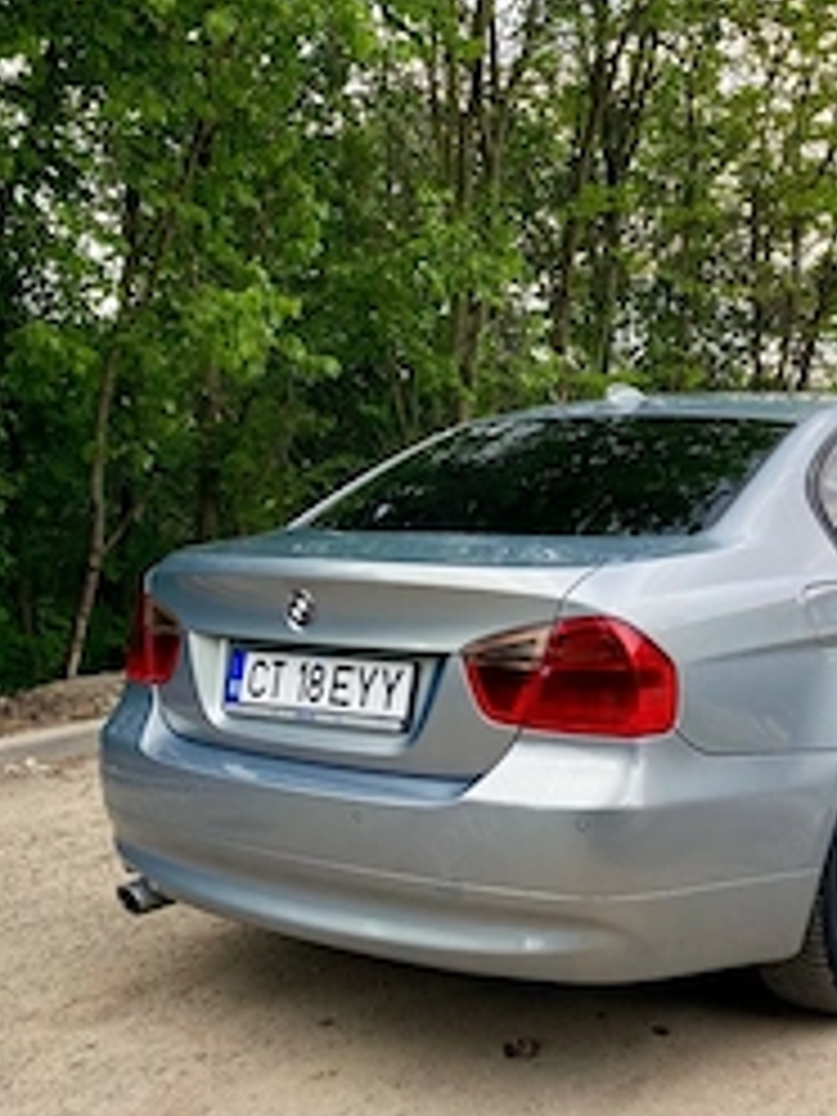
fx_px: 1354
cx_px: 657
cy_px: 464
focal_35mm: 42
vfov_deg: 44.6
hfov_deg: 33.5
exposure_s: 1/475
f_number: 1.8
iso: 32
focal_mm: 4.25
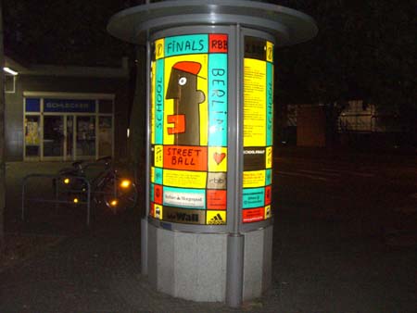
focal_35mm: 38
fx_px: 458
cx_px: 208
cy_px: 156
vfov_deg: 37.8
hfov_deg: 49.0
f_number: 2.7
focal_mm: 6.2
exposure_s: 1/60
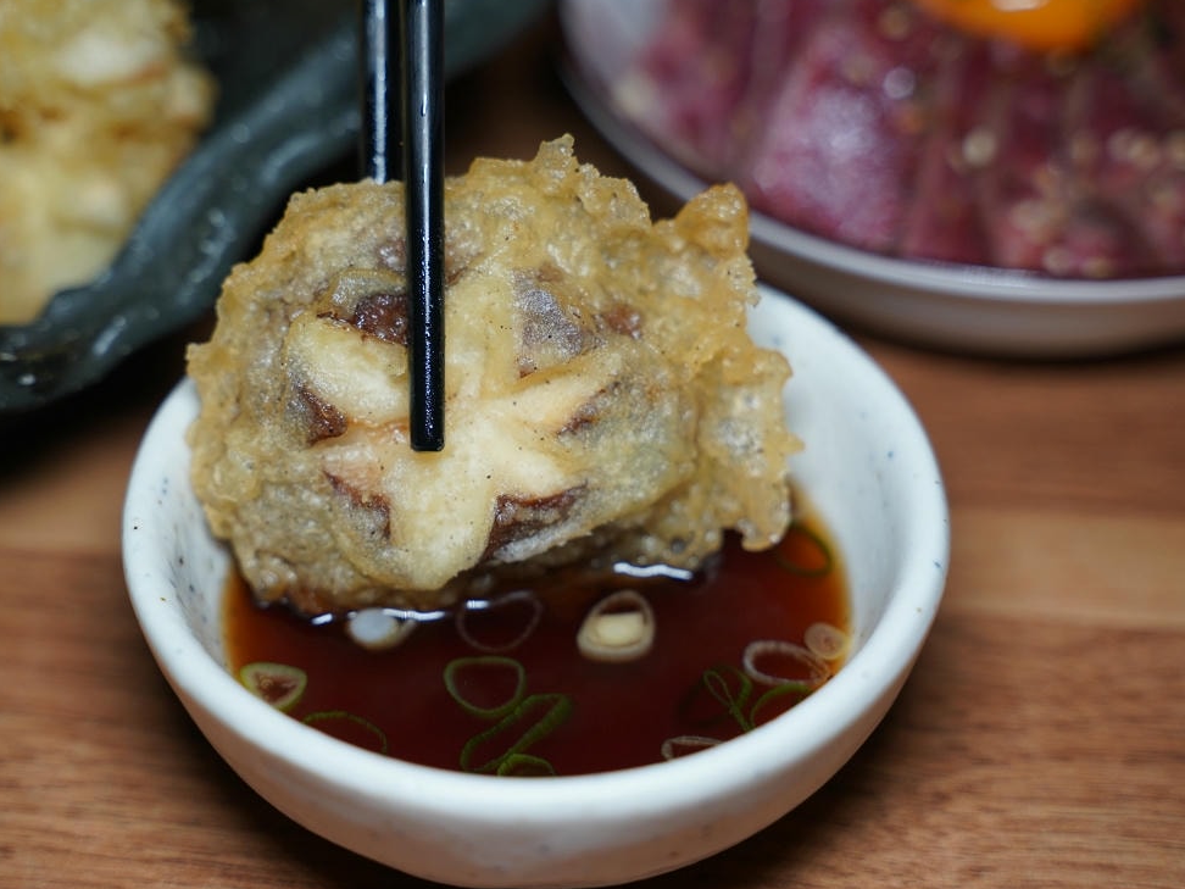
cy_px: 412
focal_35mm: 89
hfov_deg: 22.0
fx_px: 3047
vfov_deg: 16.6
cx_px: 513
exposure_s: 1/80
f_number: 4
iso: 250
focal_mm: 75
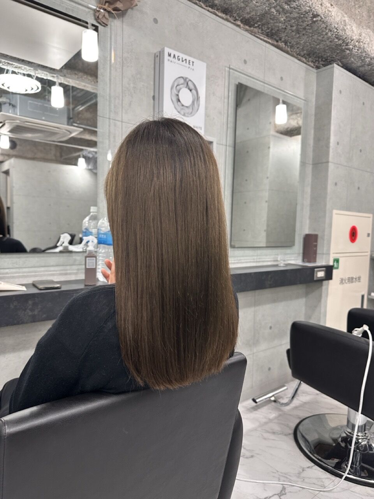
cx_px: 187
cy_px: 250
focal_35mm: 24
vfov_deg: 71.6
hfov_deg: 56.8
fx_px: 346
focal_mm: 6.86
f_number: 1.78
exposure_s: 1/100
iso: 200
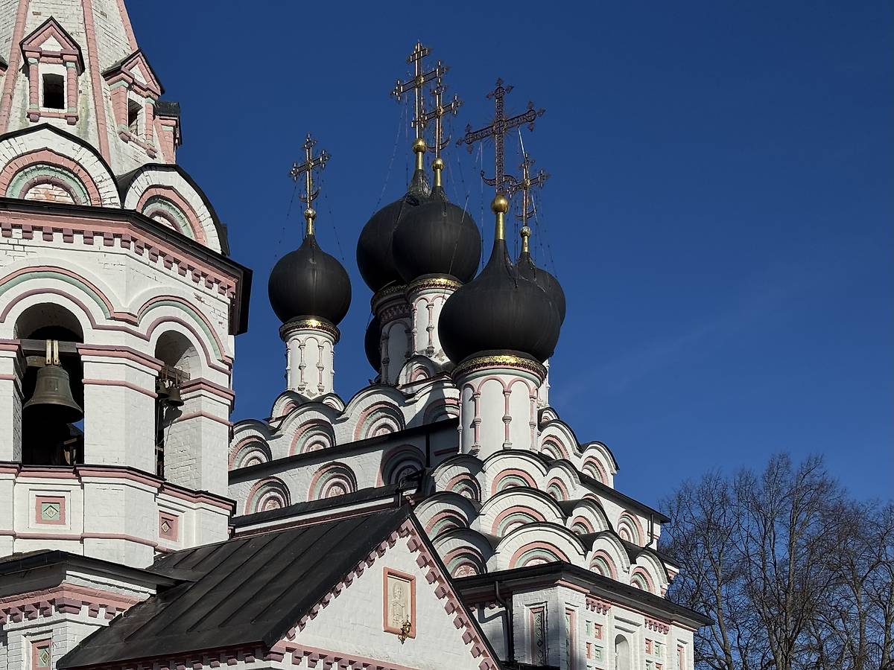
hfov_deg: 39.7
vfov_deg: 30.3
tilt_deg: +22.6
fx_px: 1240
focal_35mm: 48
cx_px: 447
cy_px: 335
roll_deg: +0.2
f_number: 1.78
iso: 80
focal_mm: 6.76
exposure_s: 1/12500
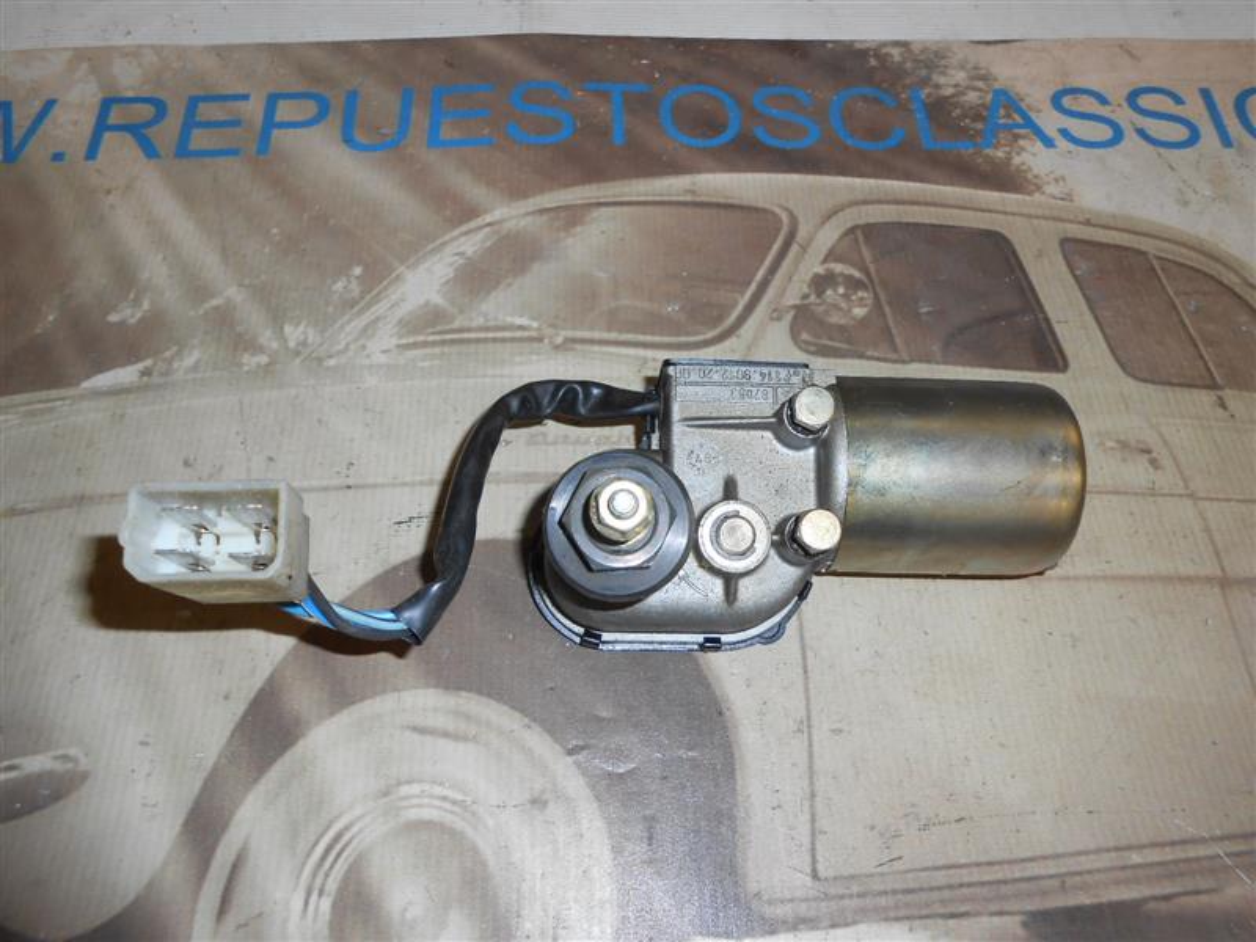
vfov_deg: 53.1
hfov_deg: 67.3
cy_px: 471
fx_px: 943
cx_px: 628
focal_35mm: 26
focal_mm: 4.6
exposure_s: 1/25
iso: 80
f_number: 3.5
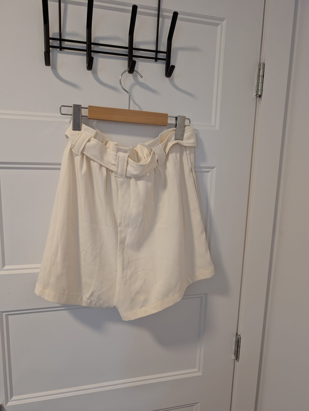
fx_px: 285
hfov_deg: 56.9
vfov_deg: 71.5
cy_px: 206
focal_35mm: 24
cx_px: 154
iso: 434
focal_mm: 6.9
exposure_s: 1/120
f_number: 1.68
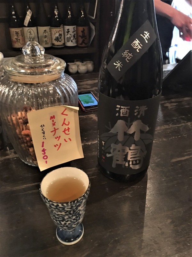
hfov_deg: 48.2
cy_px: 128
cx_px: 96
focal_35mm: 29
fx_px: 214
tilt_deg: -31.4
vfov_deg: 61.7
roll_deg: +0.3
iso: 80
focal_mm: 4.15
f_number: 2.2
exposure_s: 1/4
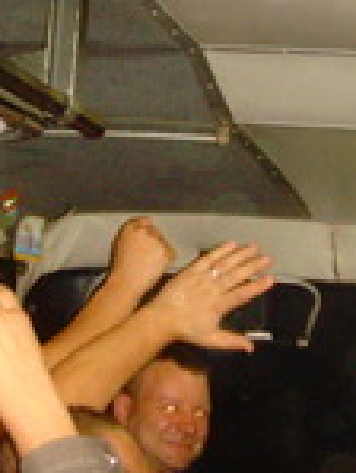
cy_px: 233
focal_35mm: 131
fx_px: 1794
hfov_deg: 11.3
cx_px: 213
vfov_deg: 15.0
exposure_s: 1/45
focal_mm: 6.6
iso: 400
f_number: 3.5
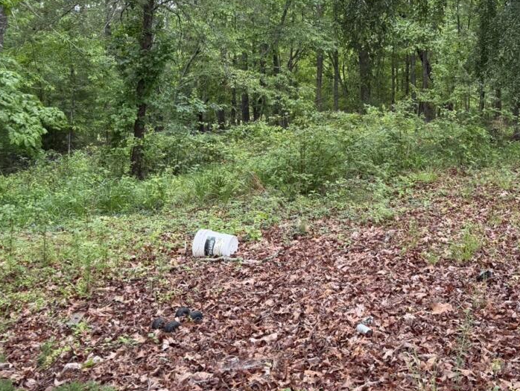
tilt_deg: -5.4
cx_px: 373
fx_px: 661
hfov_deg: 42.0
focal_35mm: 44
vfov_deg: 32.2
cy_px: 88
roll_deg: -2.1
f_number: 1.78
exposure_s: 1/280
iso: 80
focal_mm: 6.76
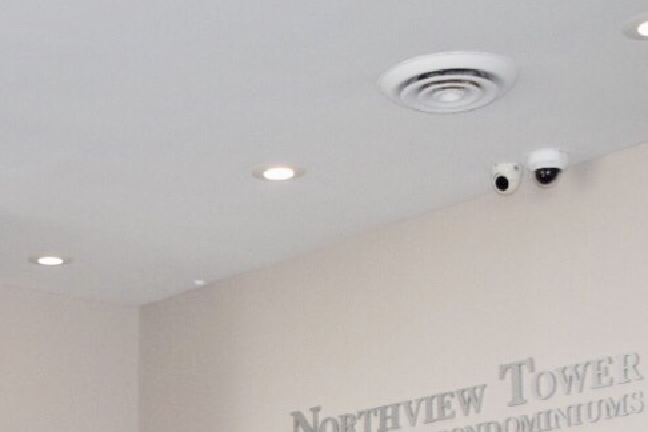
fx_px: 1620
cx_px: -4
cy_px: 711
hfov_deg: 21.8
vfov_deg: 13.9
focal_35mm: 90
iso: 800
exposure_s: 1/80
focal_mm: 18
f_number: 4.5
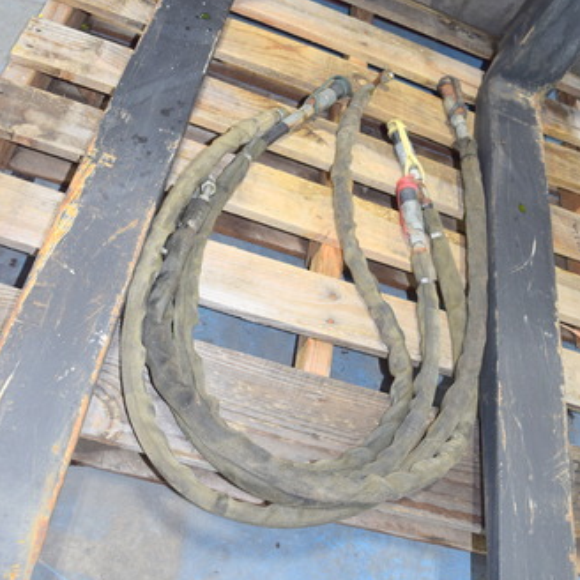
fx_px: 663
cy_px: 294
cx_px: 291
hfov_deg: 47.2
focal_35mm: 35
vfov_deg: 47.2
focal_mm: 18
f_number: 5
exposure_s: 1/100
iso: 800
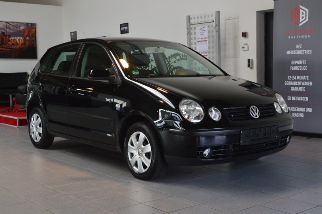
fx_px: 456
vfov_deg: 26.4
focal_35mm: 51
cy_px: 107
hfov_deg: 38.9
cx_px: 161
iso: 400
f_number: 8
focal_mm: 34
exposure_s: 1/80
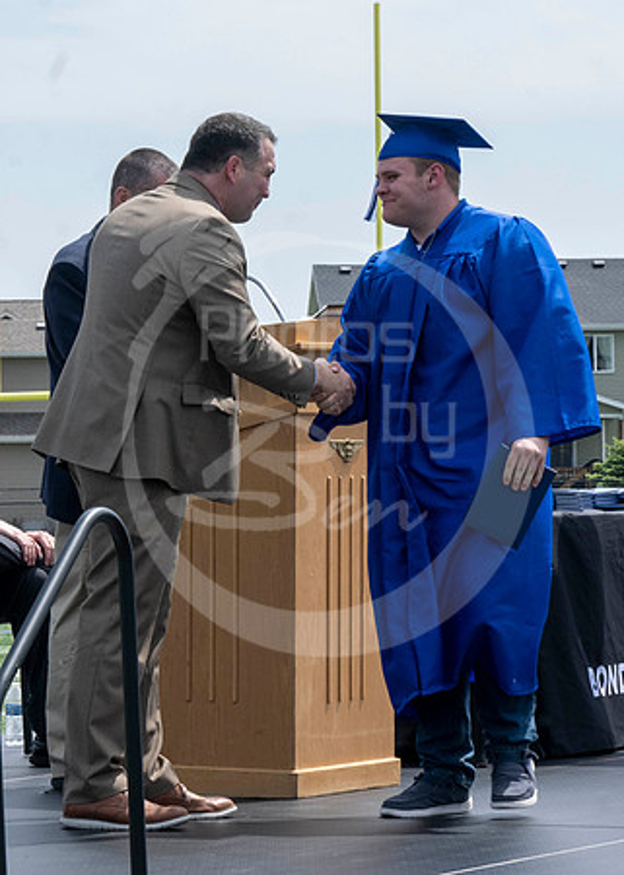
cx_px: 116
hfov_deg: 8.1
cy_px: 215
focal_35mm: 177
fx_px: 4405
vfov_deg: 11.3
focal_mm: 70
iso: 200
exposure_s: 1/250
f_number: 13
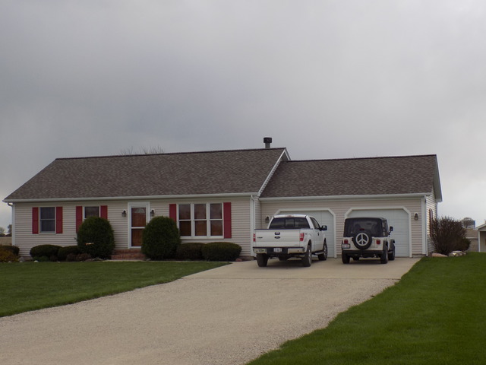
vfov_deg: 28.0
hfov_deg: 36.8
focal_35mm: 52
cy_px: 182
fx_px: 730
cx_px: 243
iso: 80
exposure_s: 1/640
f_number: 3.9
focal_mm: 9.3
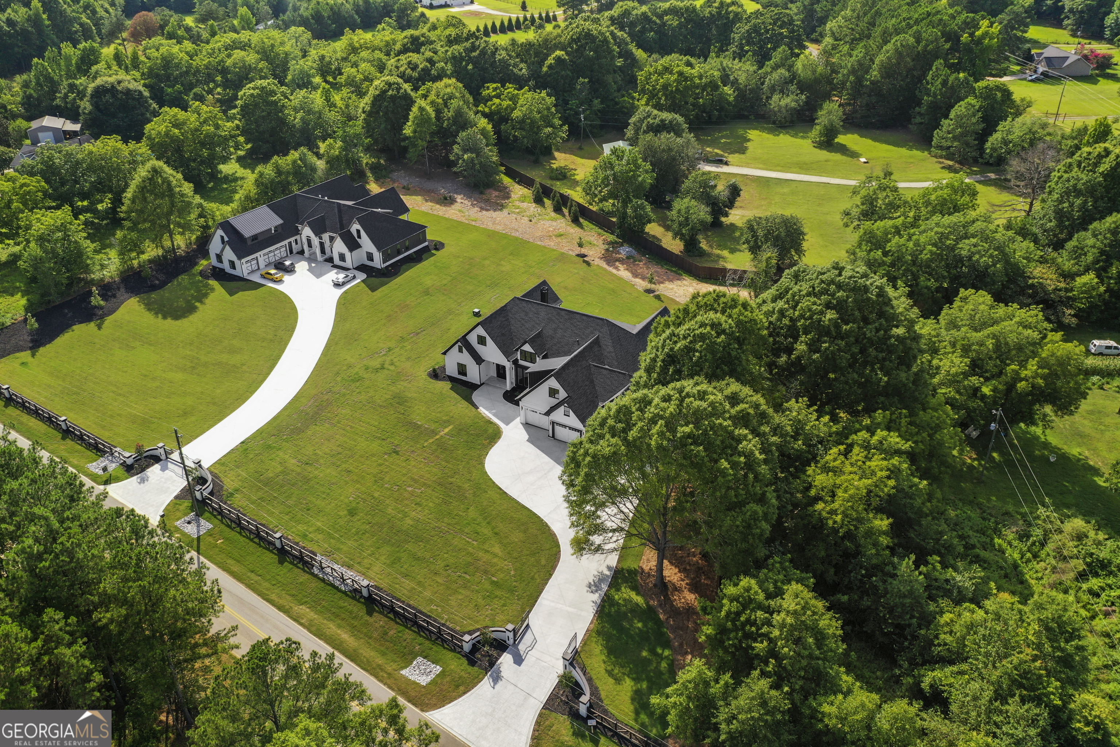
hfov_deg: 65.5
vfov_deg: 46.4
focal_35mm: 28
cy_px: 374
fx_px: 871
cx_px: 560
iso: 100
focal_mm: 10.26
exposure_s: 1/80
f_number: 3.5
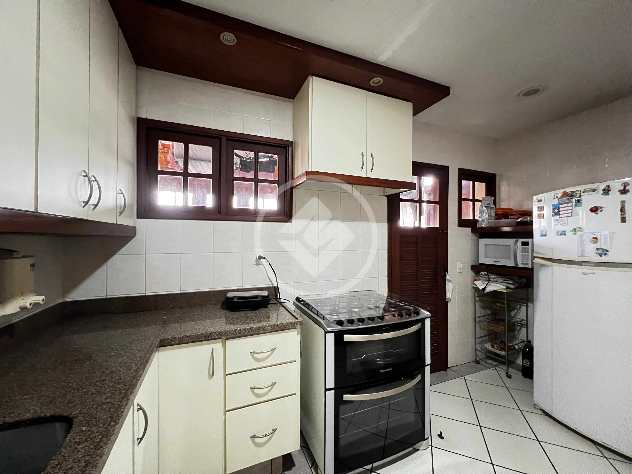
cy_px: 237
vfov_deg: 89.9
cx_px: 316
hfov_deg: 106.2
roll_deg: -0.1
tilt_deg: +0.3
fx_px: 237
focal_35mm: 13
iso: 1250
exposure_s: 1/40
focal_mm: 1.57
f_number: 1.8
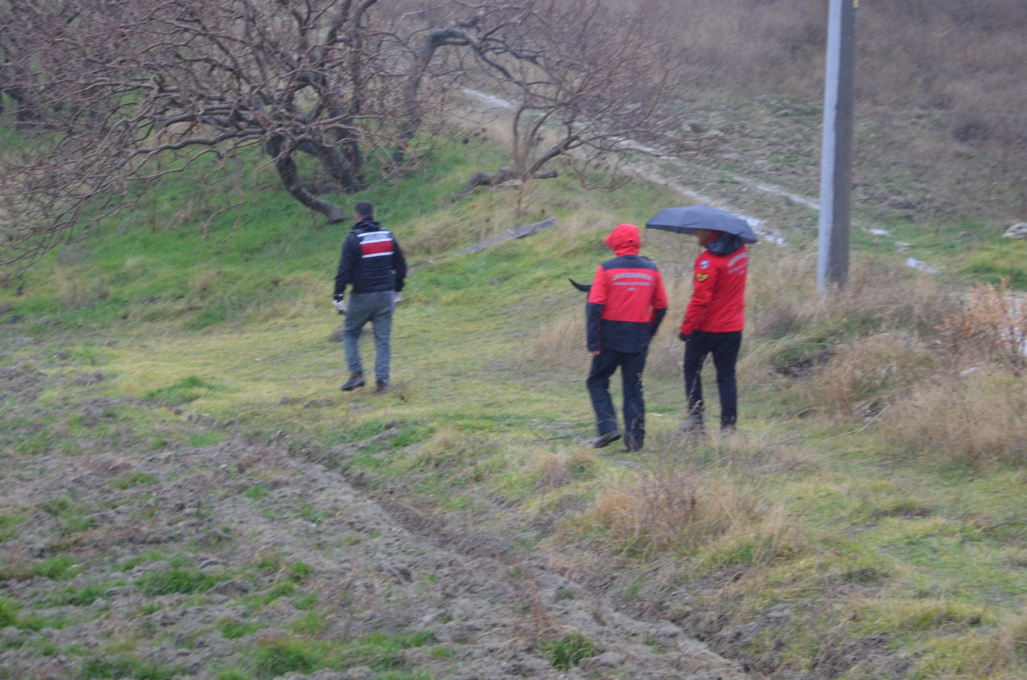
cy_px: 280
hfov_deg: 13.3
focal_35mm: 155
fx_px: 4402
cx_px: 473
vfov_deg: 8.8
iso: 800
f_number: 5.6
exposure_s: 1/50
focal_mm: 85
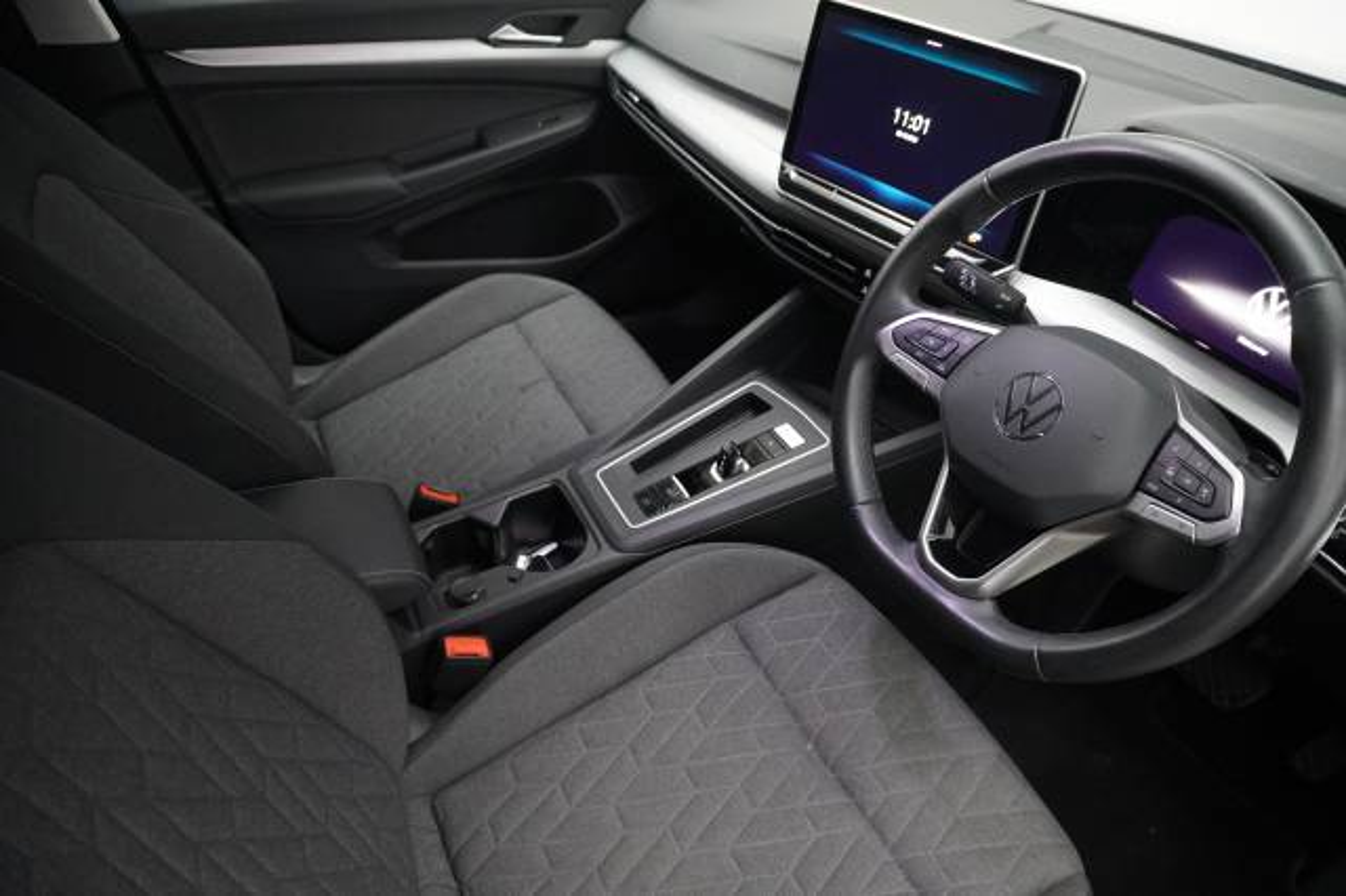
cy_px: 448
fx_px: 897
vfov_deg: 53.1
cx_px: 673
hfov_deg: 73.8
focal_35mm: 24
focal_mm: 16
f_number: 3.5
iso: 6400
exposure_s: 1/125
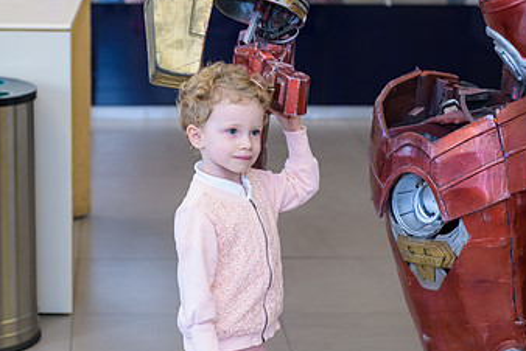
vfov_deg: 11.4
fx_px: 1755
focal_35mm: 120
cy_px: 153
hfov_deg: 17.0
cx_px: 252
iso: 800
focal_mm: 70
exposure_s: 1/125
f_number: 3.2
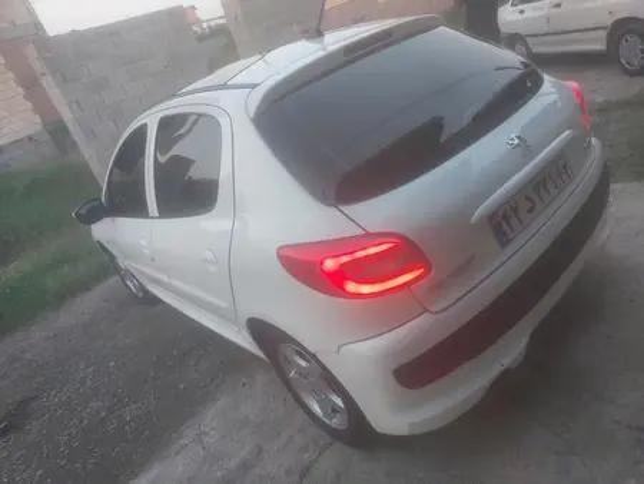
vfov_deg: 58.9
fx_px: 428
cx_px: 322
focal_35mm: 23
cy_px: 242
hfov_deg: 73.9
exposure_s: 1/100
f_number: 1.8
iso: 125
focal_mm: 5.06
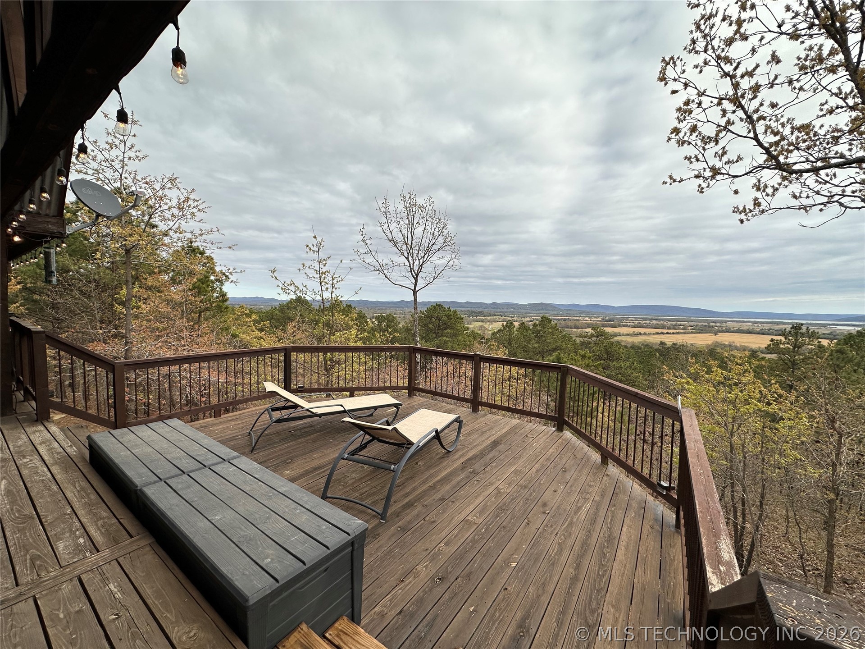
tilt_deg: -3.5
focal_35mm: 14
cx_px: 432
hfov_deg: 102.1
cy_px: 324
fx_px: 350
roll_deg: -1.8
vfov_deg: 85.7
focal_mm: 2.22
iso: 50
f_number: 2.2
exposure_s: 1/1511
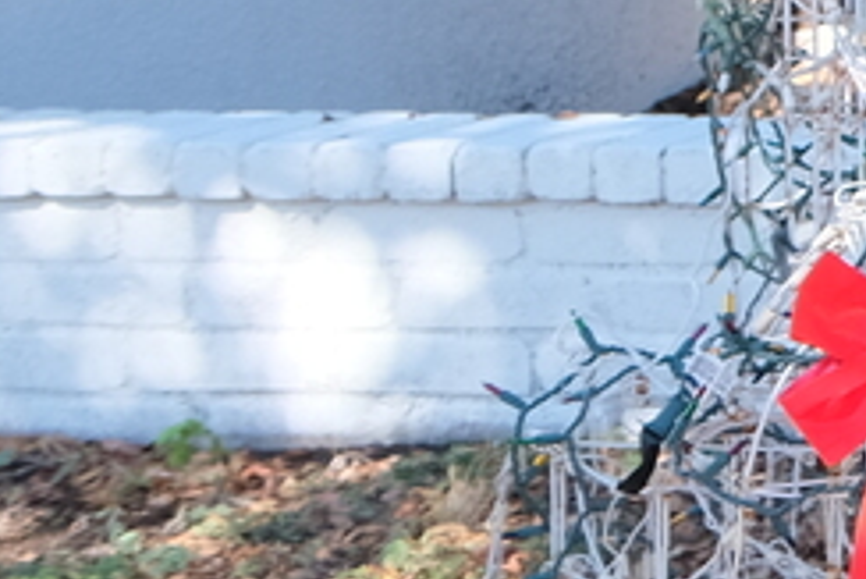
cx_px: 2786
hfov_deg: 8.9
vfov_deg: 7.5
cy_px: -451
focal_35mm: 179
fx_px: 4308
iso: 320
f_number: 4.5
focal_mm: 18
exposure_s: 1/170
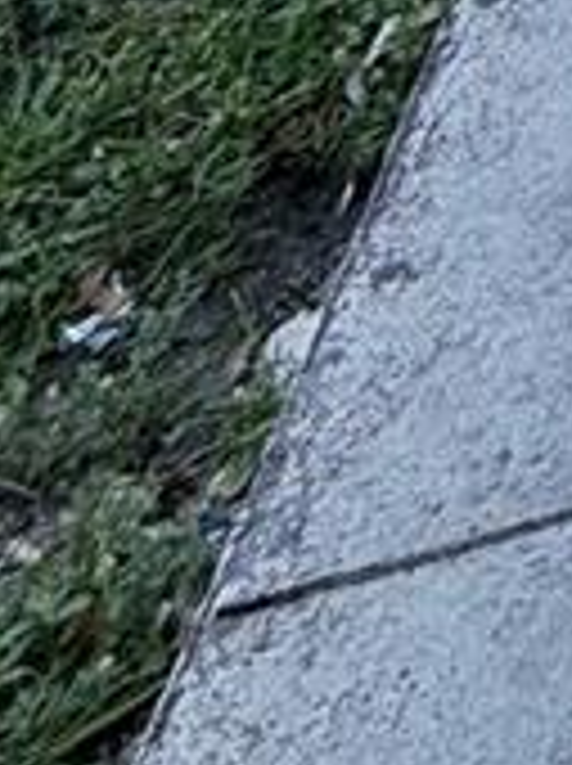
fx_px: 2187
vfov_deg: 11.6
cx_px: 1865
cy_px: -1494
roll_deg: -3.4
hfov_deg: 9.9
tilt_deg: -3.9
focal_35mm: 99
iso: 40
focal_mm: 2.22
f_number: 2.2
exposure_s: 1/238
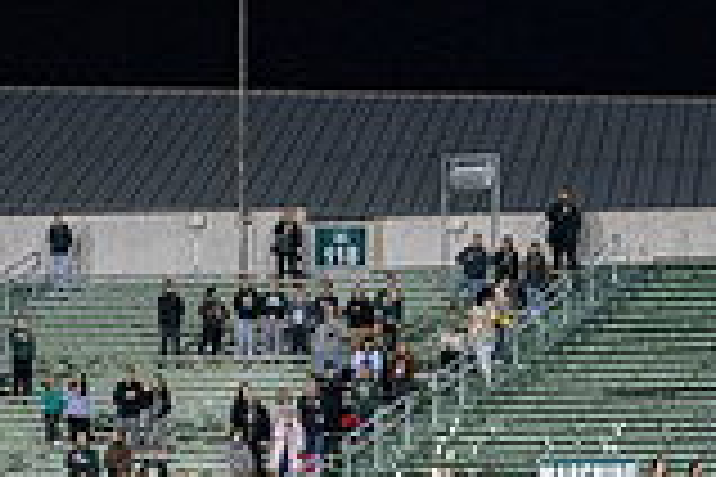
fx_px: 5091
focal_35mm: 256
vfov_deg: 5.3
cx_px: 495
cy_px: 781
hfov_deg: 8.0
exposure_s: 1/500
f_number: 3.2
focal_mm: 70
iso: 1250
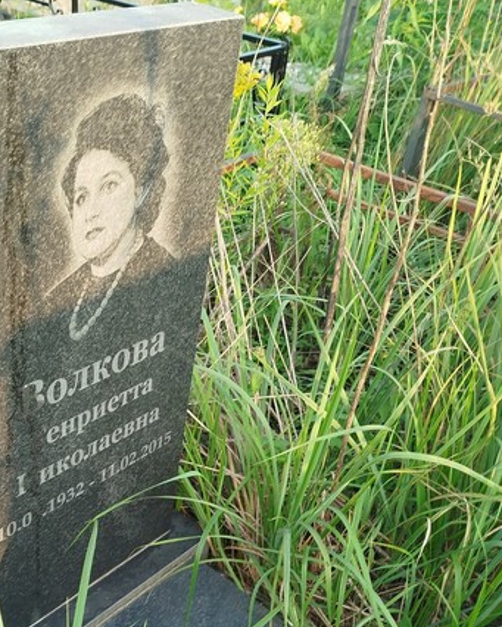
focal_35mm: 44
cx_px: 137
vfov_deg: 41.2
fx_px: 817
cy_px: 439
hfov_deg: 33.6
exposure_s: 1/100
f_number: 1.7
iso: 80
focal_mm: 5.31
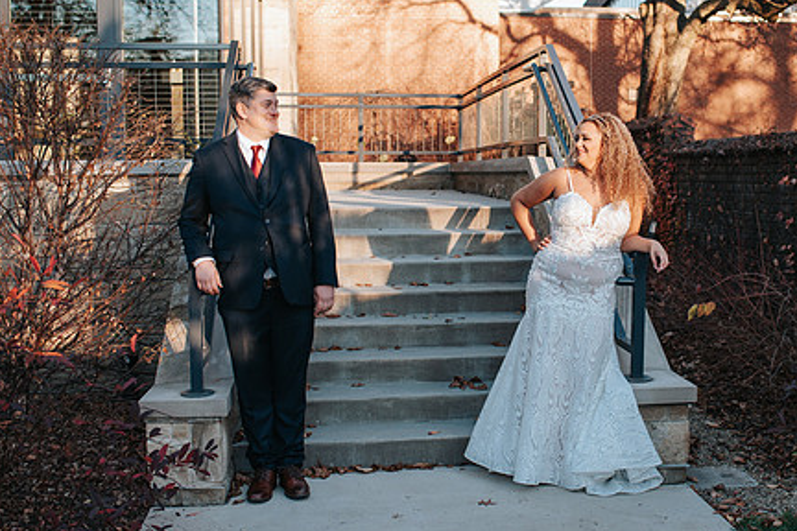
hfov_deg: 37.2
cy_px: 271
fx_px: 1173
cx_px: 519
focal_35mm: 53
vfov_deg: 25.5
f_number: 2.8
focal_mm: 35
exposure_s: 1/500
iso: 360
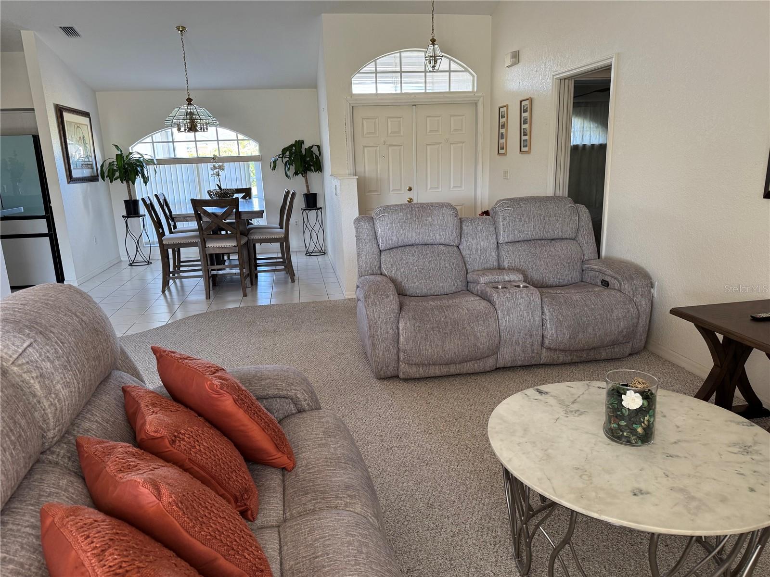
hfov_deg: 71.6
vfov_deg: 56.8
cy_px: 288
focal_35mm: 24
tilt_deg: -14.3
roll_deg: +1.9
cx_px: 385
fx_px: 534
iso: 200
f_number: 1.78
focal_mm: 6.76
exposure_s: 1/94
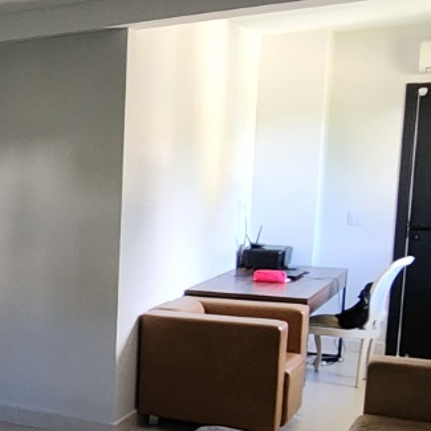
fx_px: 747
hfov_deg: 24.0
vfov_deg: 32.0
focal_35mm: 53
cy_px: 286
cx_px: -245
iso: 400
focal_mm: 2.2
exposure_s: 1/60
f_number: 2.2
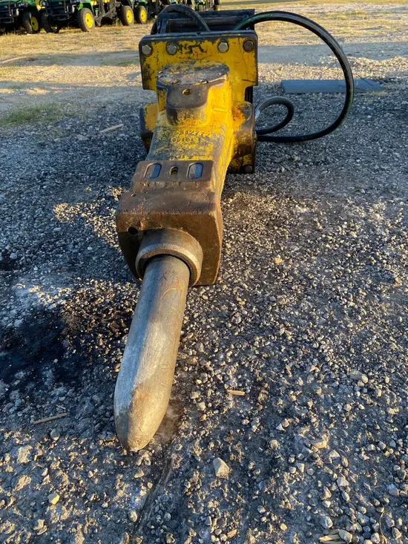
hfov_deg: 53.1
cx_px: 204
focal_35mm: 26
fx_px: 408
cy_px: 272
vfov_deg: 67.3
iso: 32
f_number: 1.8
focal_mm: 4.25
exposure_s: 1/352
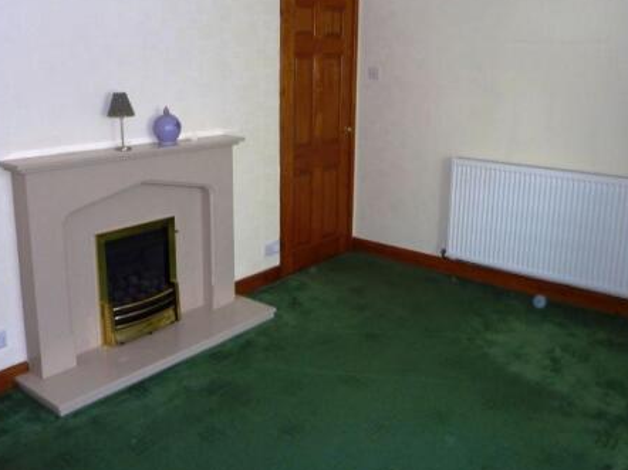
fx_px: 598
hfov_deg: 55.4
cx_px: 327
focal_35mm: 33
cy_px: 187
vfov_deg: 42.7
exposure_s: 1/30
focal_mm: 4.1
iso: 125
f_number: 3.3
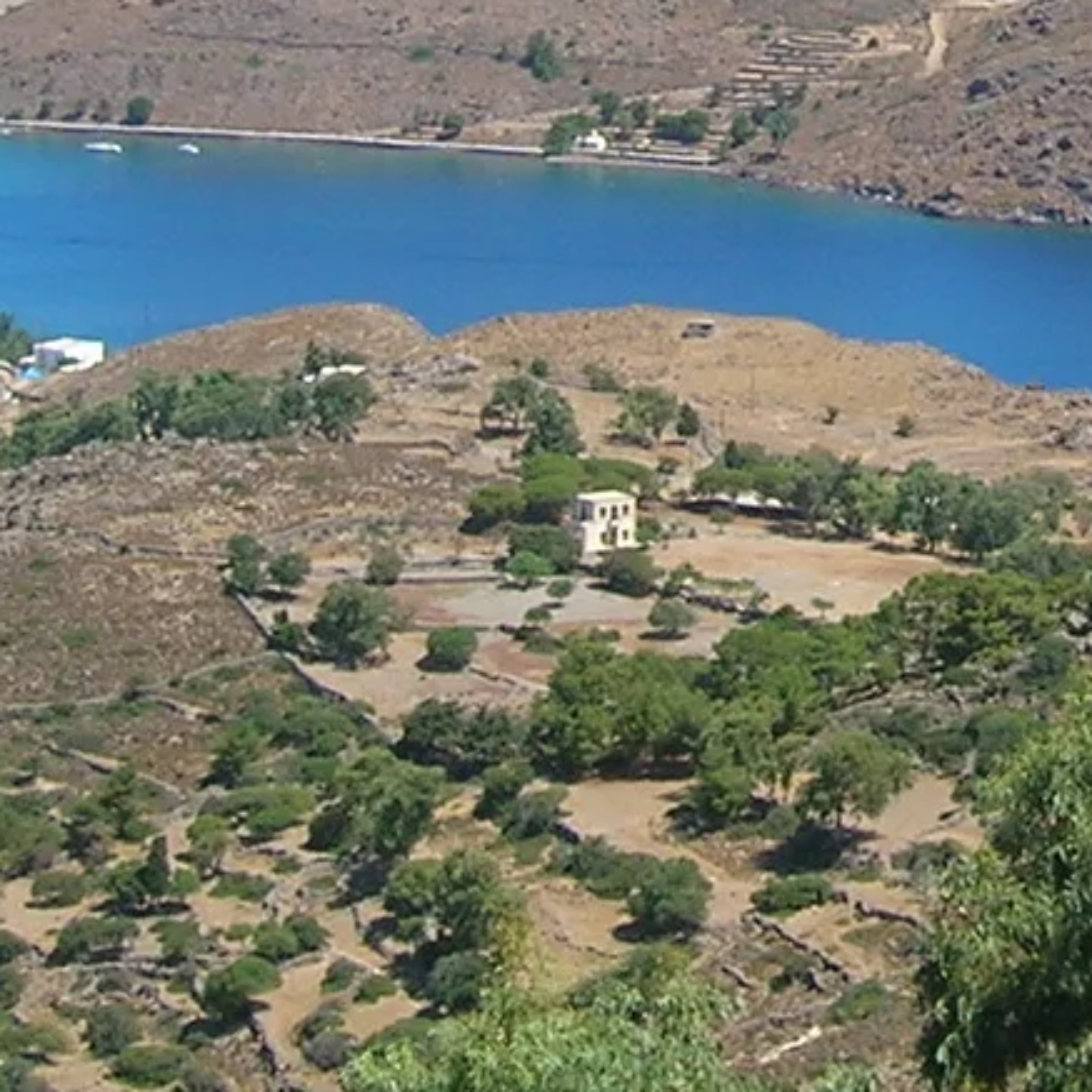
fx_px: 4711
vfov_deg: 12.9
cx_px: 1204
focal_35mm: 132
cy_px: -151
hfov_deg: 13.0
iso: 50
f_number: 4.9
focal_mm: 5.7
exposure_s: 1/343
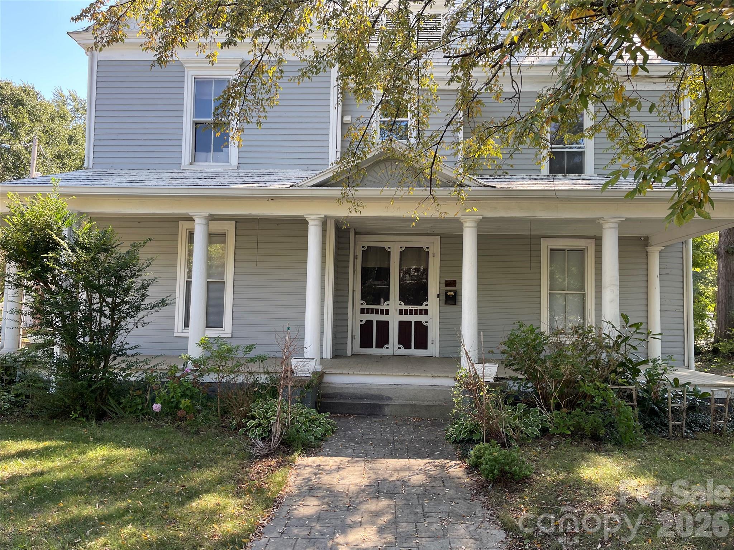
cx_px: 367
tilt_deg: +4.4
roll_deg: -1.4
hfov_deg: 69.4
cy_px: 275
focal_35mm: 25
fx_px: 530
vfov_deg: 54.9
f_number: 1.6
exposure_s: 1/304
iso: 32
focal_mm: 5.1
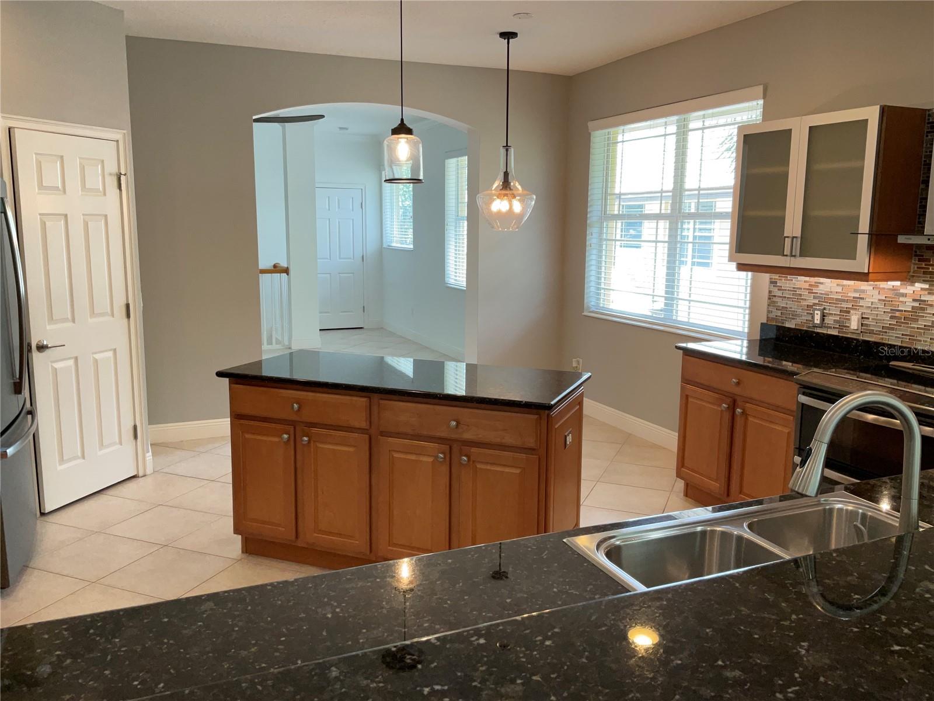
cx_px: 467
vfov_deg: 48.2
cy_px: 350
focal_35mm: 29
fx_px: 782
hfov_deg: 61.7
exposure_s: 1/60
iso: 50
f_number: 1.8
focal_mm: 3
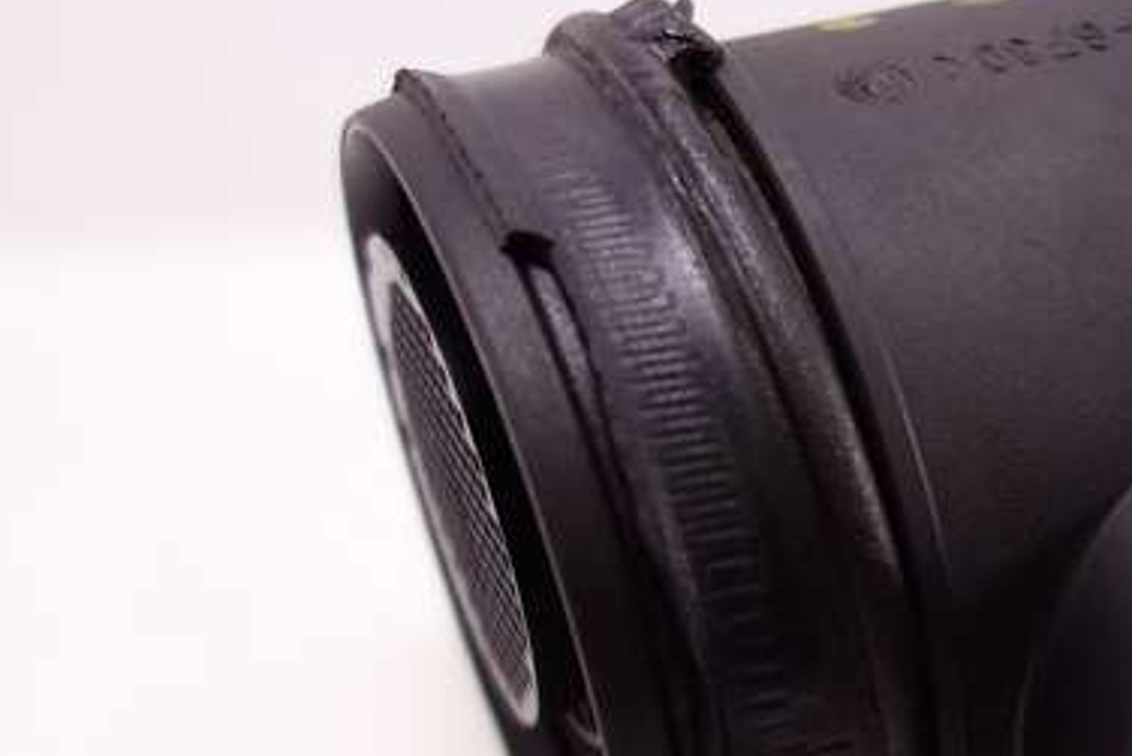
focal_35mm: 61
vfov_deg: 22.0
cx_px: 1078
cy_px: 592
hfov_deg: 30.9
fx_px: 1919
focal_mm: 10.4
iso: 125
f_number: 2
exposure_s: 1/100
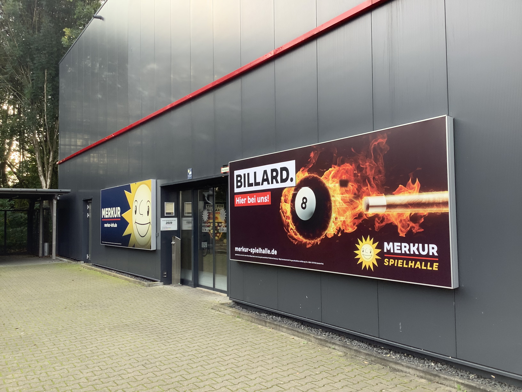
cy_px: 196
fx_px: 467
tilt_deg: +2.9
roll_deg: +1.4
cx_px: 261
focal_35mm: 31
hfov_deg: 58.4
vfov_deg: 45.4
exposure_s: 1/100
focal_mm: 3.3
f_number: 2.4
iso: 32
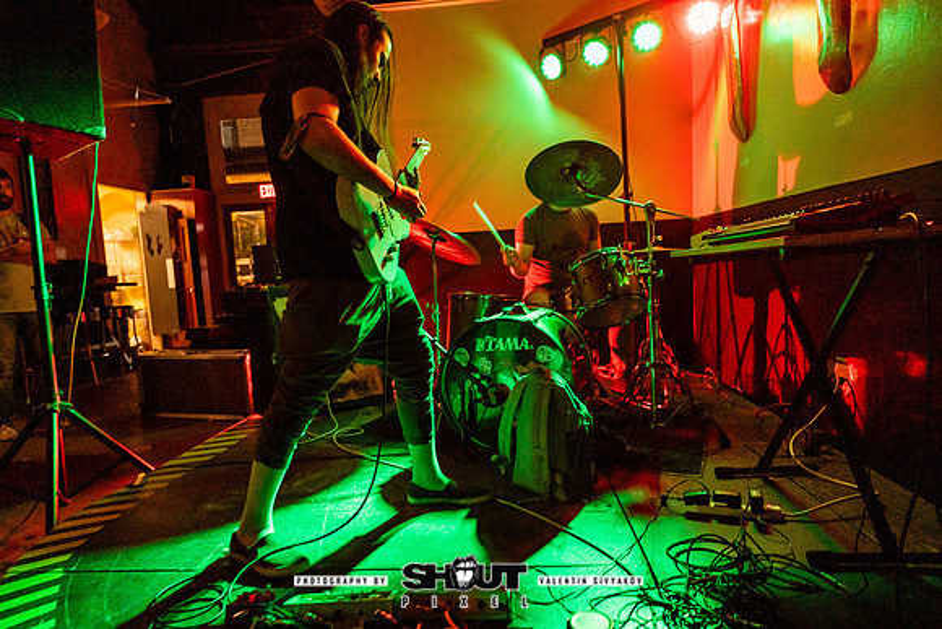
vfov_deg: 56.8
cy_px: 314
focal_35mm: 22
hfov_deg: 78.1
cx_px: 471
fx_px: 581
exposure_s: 1/160
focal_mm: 22.2
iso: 3200
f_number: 2.8
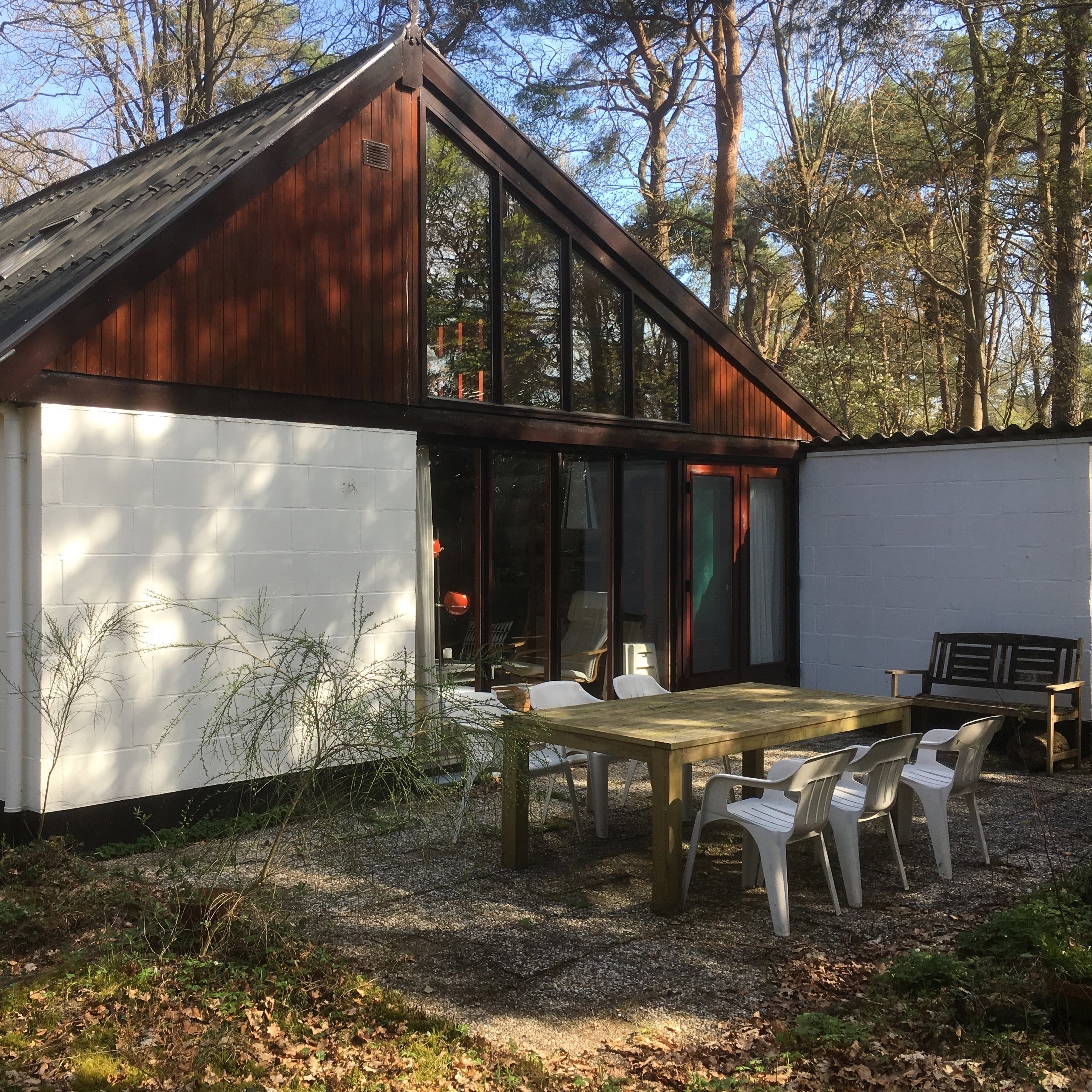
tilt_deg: +0.6
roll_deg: -0.3
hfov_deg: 46.7
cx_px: 401
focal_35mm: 35
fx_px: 1249
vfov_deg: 47.2
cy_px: 535
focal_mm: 4.15
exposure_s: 1/324
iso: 25
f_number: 2.2
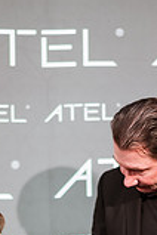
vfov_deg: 12.3
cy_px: 256
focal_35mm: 164
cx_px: 81
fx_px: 1073
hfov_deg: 8.4
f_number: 1.4
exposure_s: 1/640
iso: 400
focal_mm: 58
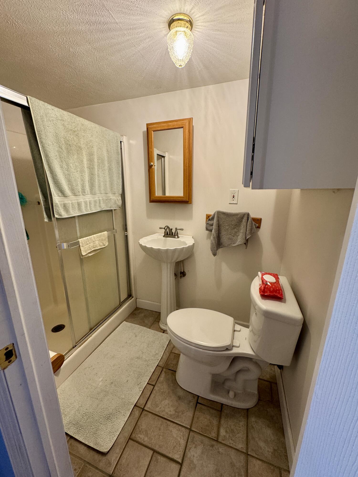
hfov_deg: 85.7
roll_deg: -0.6
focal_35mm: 14
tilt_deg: -14.7
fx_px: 193
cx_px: 179
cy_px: 238
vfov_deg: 102.1
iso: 160
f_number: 2.2
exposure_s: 1/60
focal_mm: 2.22
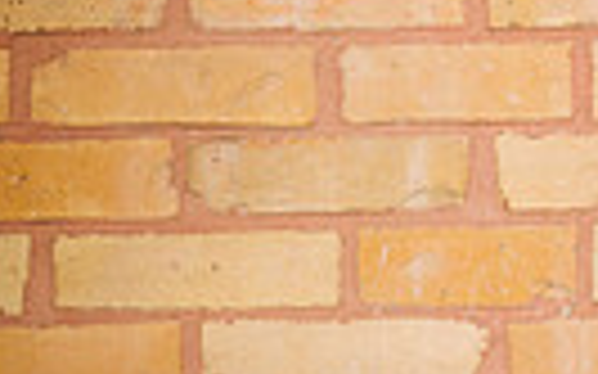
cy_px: 223
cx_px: 1156
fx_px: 6353
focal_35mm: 390
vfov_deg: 3.4
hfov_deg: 5.3
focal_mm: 85
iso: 31
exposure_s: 1/320
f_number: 2
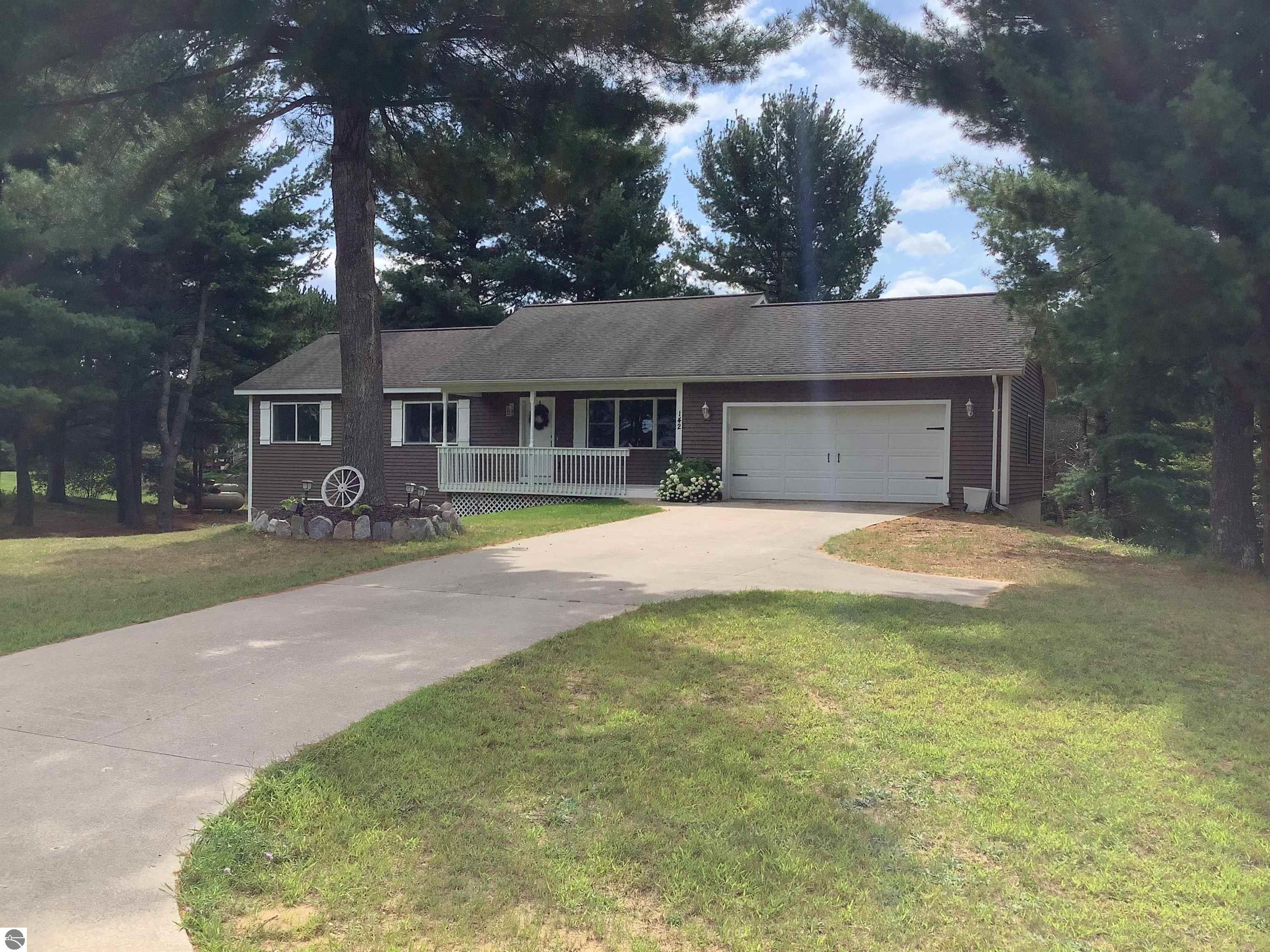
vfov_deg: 45.4
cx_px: 635
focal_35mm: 31
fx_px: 1137
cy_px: 476
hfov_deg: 58.4
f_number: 2.4
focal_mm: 3.3
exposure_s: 1/947
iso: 25
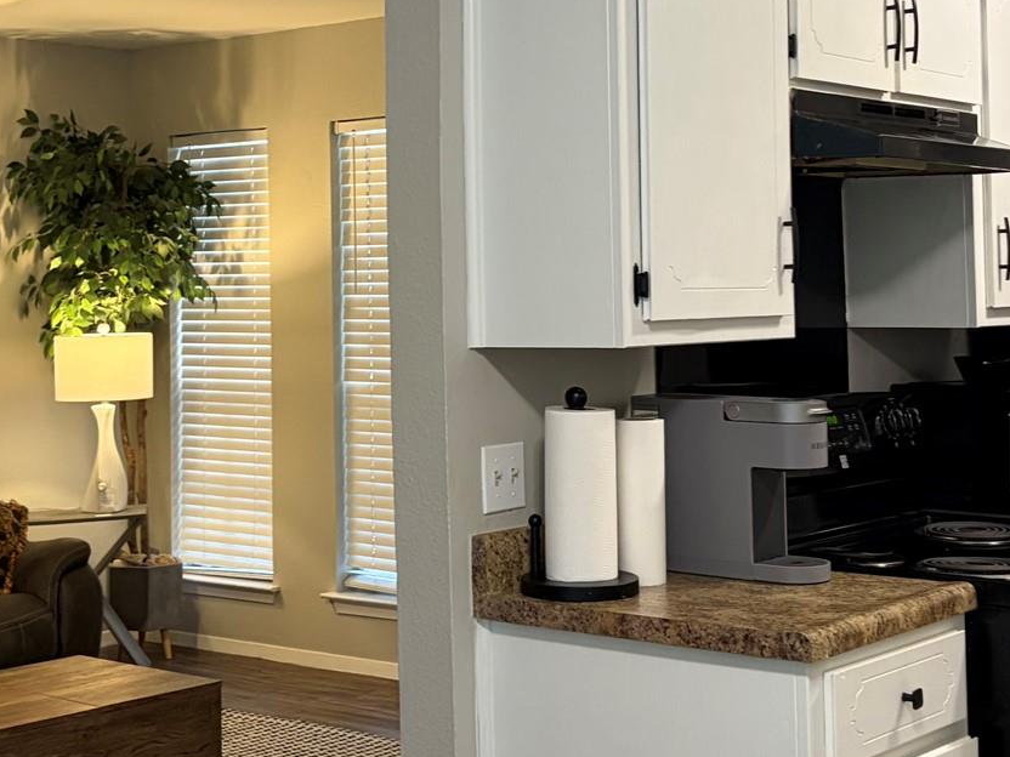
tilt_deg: +2.7
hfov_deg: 30.2
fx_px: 1867
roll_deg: +0.8
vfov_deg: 22.7
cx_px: 458
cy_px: 206
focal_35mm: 64
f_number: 1.6
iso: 200
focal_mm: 5.96
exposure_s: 1/60
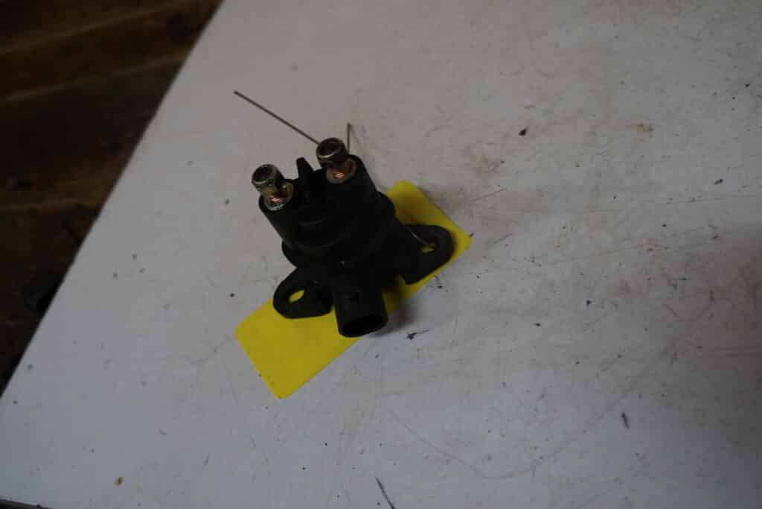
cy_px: 254
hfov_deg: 67.4
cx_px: 381
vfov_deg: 47.9
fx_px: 572
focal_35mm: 27
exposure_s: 1/60
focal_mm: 18
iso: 500
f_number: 4
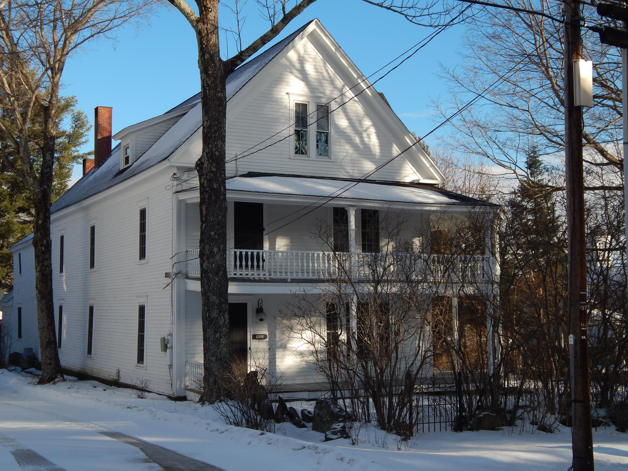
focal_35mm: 49
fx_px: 889
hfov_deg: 38.9
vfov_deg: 29.7
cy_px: 236
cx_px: 314
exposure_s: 1/800
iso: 125
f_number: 3.7
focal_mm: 8.6
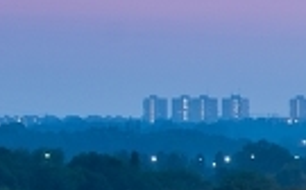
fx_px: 4406
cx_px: 857
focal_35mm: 529
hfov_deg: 3.9
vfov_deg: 2.5
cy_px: 230
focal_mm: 70
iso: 200
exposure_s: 4
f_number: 8
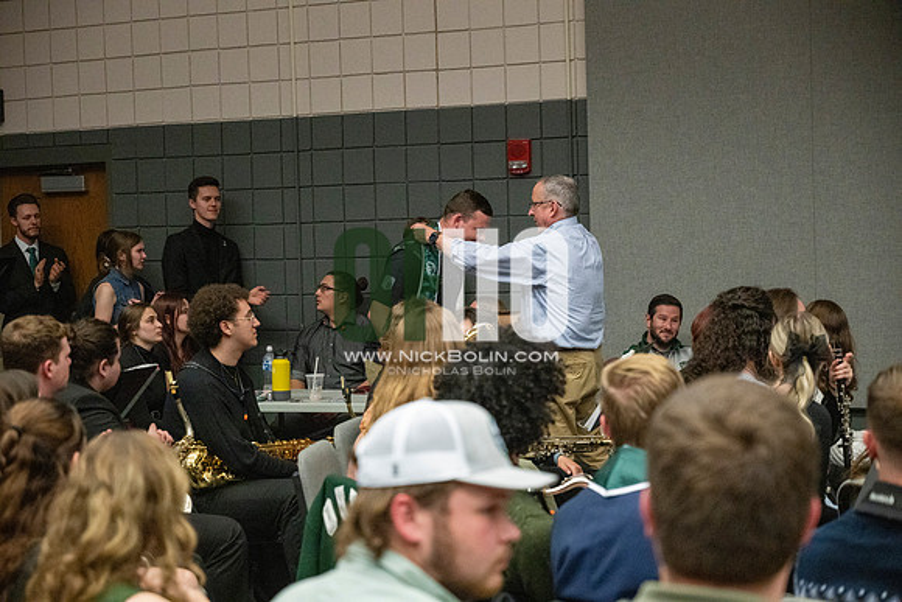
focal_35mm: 70
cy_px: 301
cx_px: 451
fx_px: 1754
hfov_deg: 28.8
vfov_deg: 19.5
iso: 10000
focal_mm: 70
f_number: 4
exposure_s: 1/500
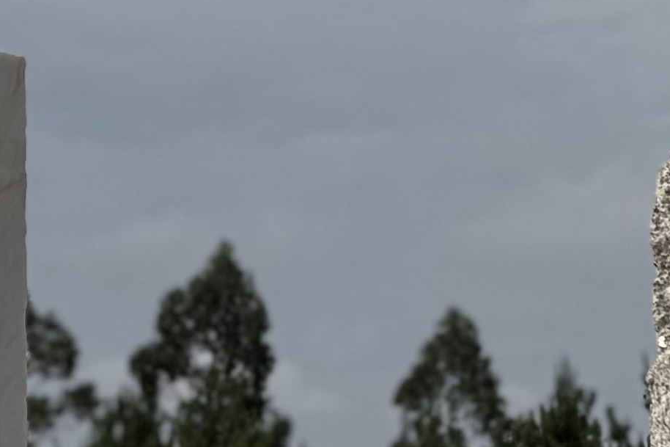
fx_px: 2903
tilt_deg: +0.6
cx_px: 145
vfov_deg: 8.6
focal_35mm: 156
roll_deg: +0.4
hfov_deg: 13.1
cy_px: 699
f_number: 1.78
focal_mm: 6.76
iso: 80
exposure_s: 1/7937
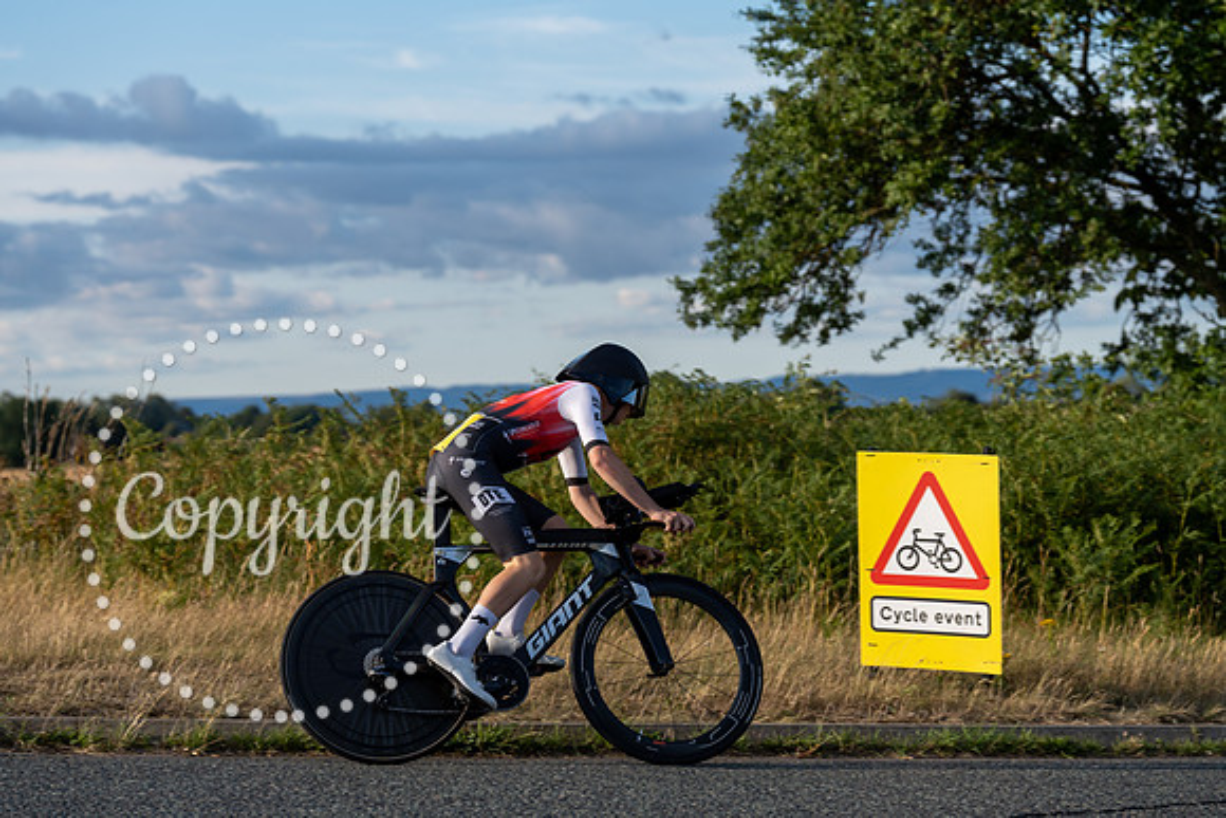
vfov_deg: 13.6
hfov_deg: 20.2
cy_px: 409
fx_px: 3440
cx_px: 613
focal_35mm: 101
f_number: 4
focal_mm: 101
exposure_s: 1/1000
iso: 125
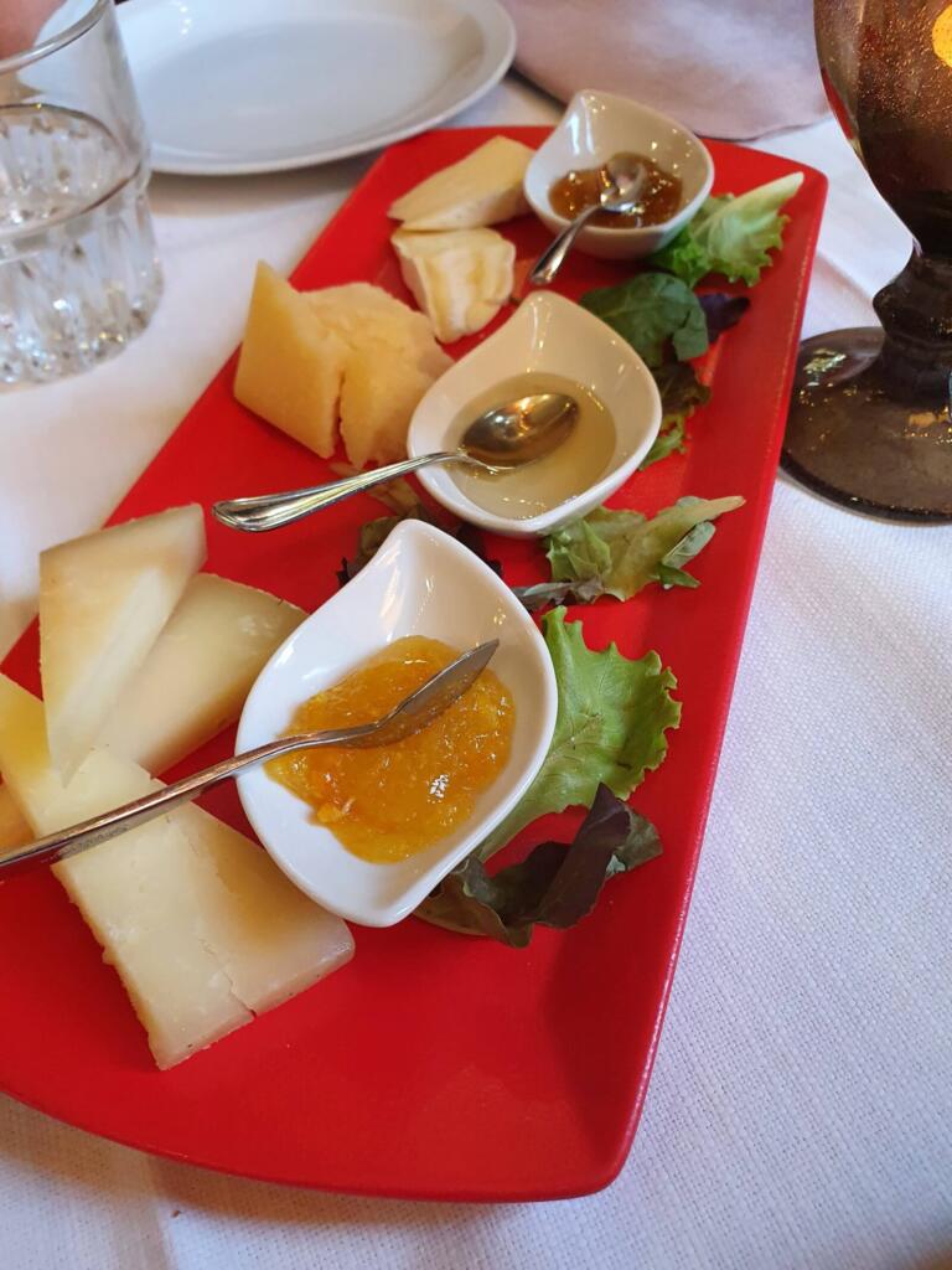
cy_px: 635
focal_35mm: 26
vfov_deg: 67.3
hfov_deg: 53.1
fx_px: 953
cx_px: 476
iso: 400
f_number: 2.4
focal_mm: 4.32
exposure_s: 1/50
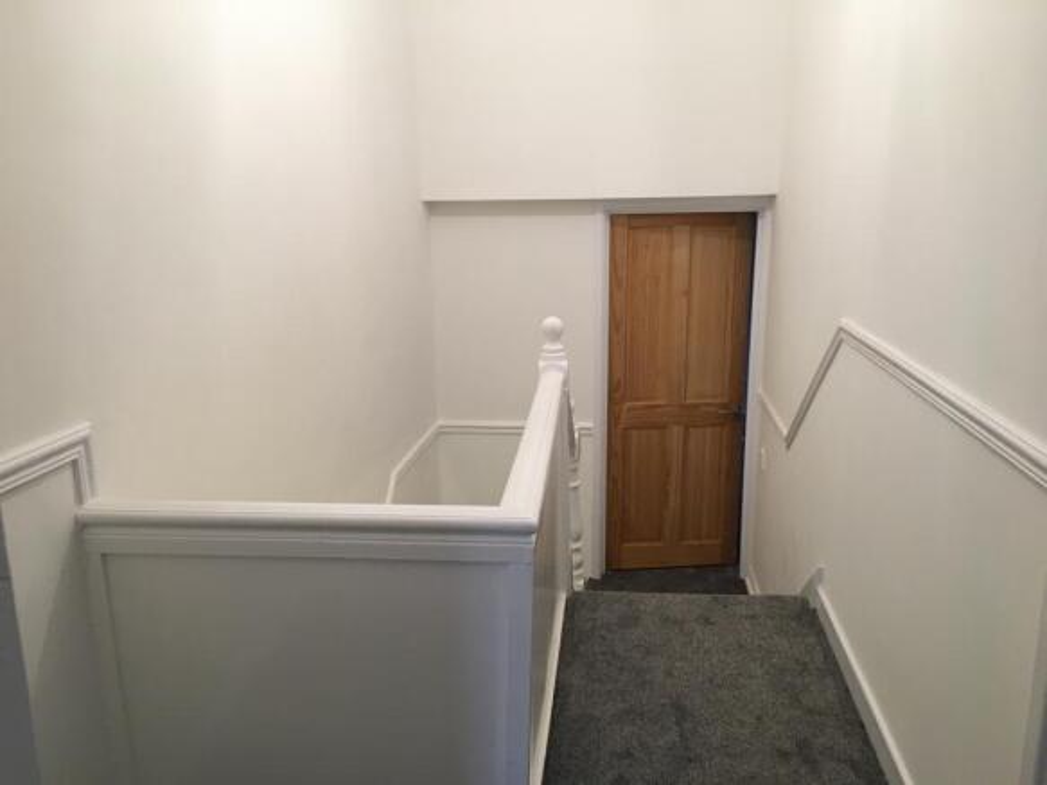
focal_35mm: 29
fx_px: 877
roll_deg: +1.5
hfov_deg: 61.7
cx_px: 524
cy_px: 392
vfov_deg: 48.2
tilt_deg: -12.8
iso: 100
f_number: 2.2
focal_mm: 4.15
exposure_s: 1/33
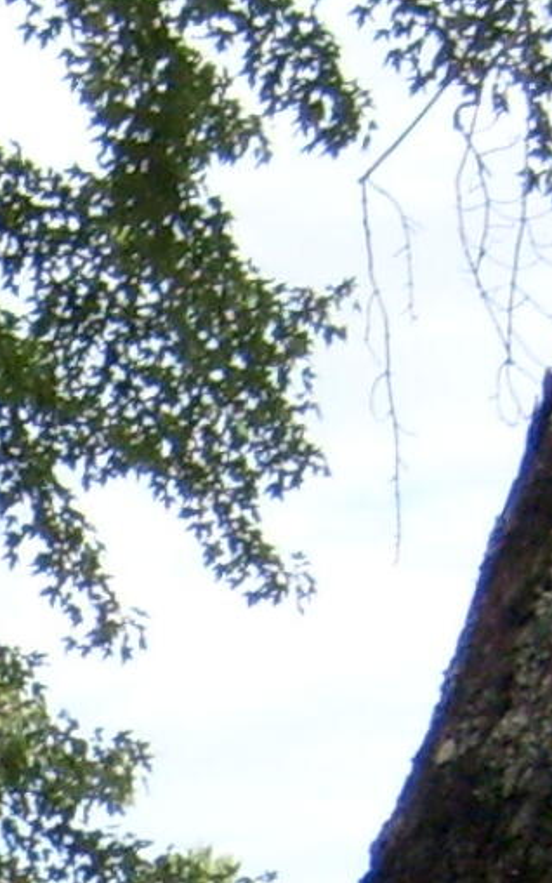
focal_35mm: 219
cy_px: 1587
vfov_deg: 9.1
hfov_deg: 5.7
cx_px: -939
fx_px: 5265
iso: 80
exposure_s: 1/125
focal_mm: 5.8
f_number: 7.1
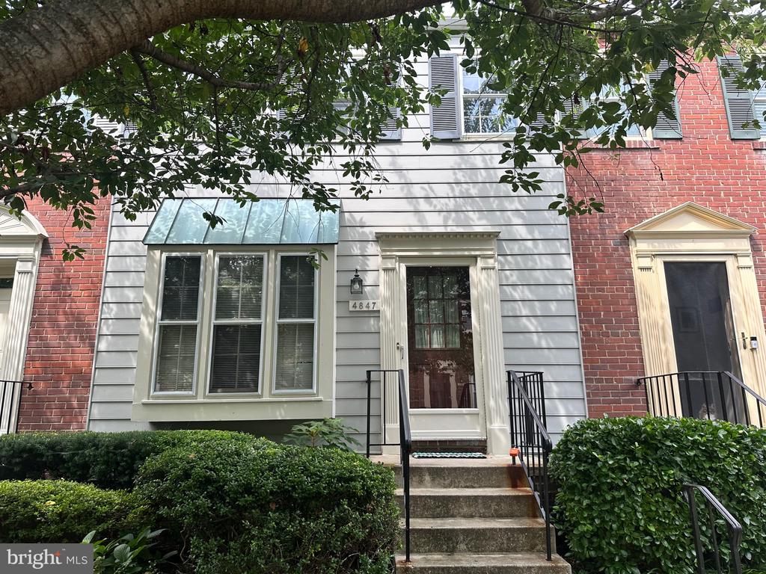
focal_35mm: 24
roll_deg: +0.5
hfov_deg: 71.6
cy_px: 287
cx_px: 383
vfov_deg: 56.8
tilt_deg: +13.4
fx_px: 531
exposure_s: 1/699
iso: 80
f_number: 1.78
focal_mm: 6.86
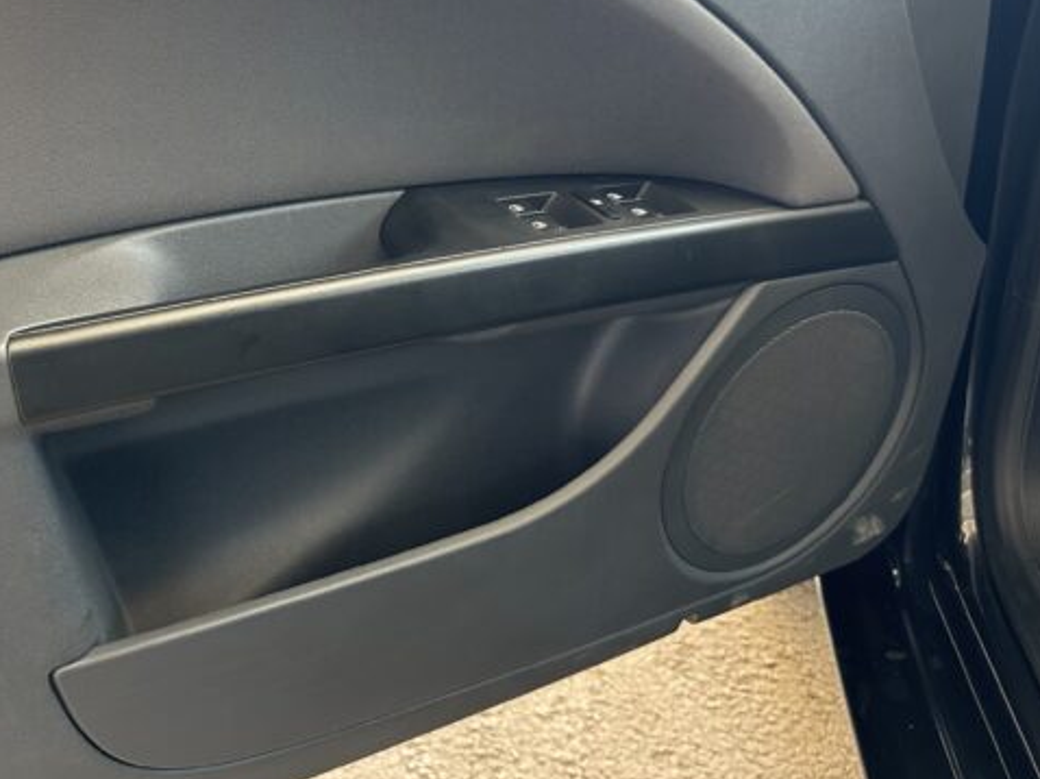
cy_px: 267
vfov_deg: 35.6
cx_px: 250
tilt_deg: -24.7
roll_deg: +3.8
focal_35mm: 40
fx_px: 1201
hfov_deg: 45.1
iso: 250
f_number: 1.78
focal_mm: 6.86
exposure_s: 1/65
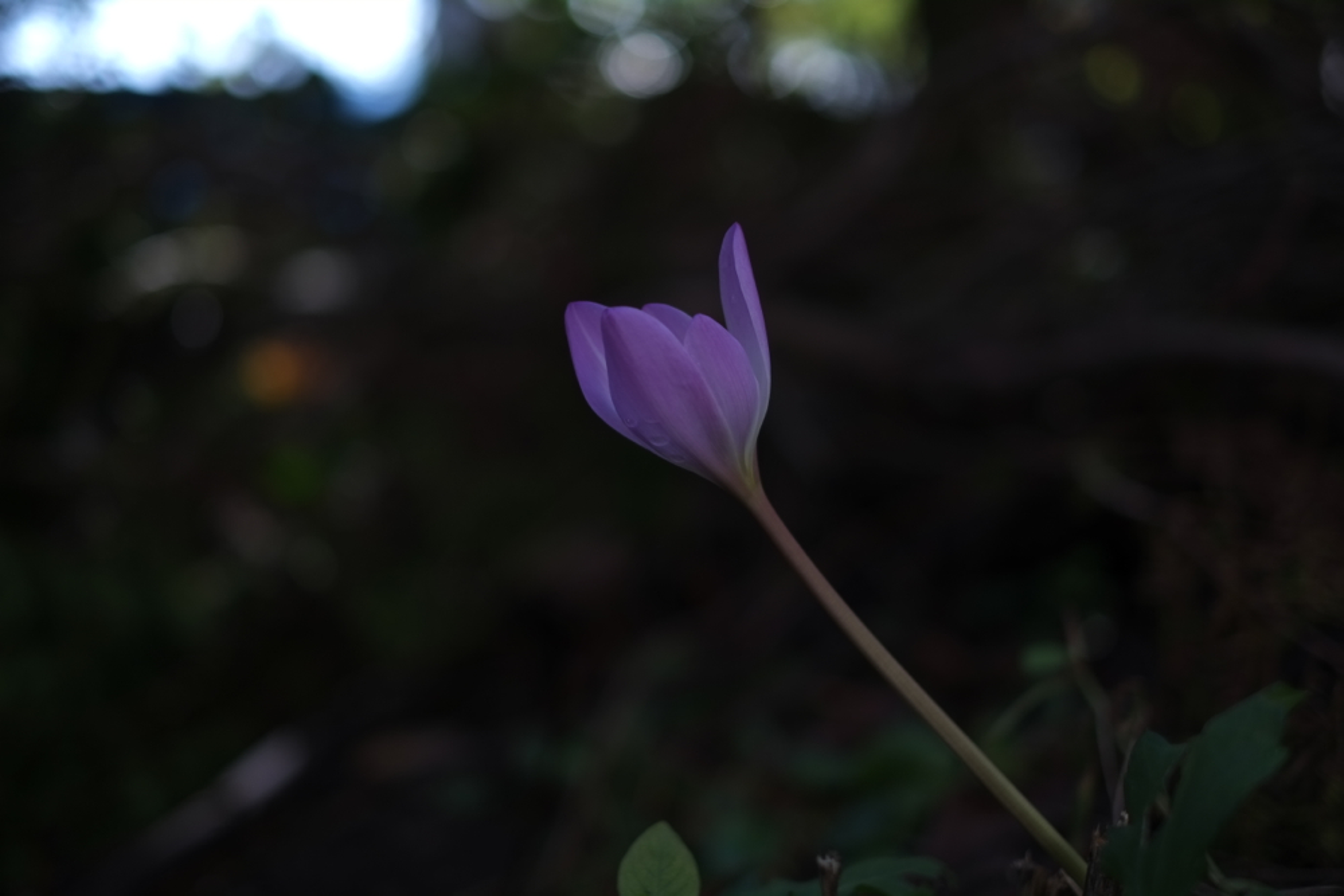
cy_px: 448
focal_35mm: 53
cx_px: 672
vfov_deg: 25.5
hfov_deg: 37.5
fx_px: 1979
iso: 100
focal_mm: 35
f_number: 1.4
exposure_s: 1/2000
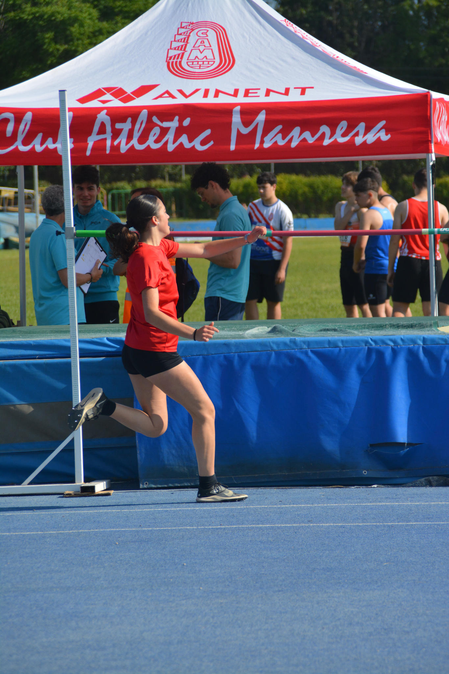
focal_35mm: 300
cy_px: 337
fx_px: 5613
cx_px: 224
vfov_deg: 6.9
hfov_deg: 4.6
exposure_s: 1/2000
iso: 400
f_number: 7.1
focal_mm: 200
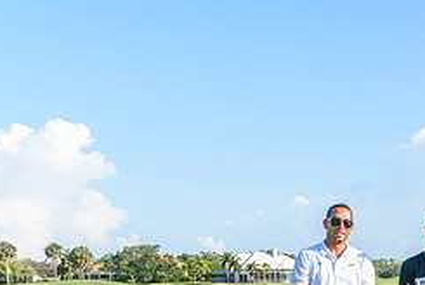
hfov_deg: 23.9
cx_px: 493
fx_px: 922
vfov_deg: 16.9
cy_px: 321
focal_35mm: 78
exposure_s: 1/320
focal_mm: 22
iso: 200
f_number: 9
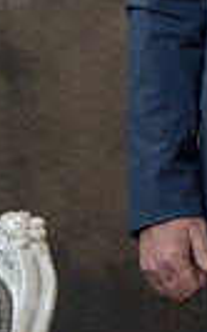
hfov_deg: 3.7
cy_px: -47
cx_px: 294
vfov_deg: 5.9
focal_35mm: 354
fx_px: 3199
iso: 250
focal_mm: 103
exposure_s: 1/100
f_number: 5
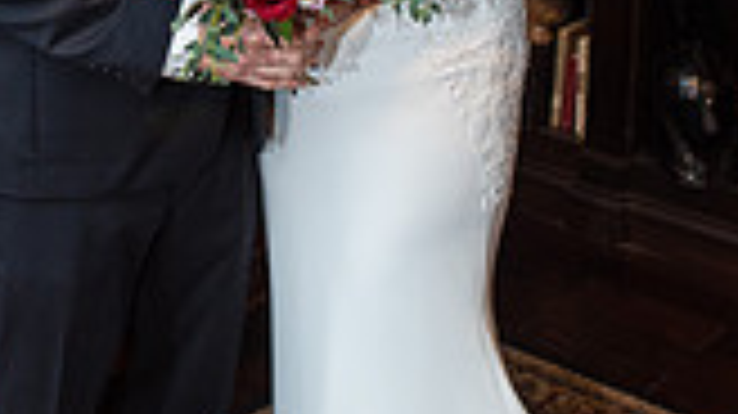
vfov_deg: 16.0
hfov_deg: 30.3
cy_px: -202
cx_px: 225
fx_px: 1349
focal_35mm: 69
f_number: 3.2
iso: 640
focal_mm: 24
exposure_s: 1/200
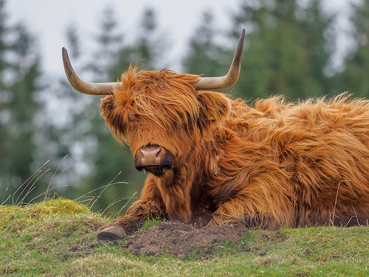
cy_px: 138
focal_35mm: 601
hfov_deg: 3.3
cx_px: 184
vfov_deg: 2.5
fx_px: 6407
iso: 200
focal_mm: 300
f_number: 4
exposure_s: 1/100
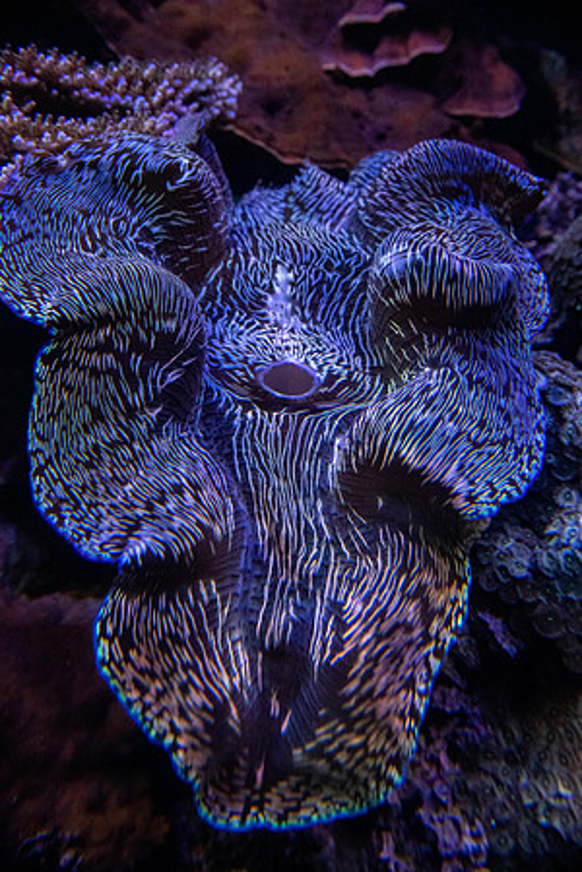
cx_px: 291
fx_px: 582
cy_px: 436
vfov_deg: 73.7
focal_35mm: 24
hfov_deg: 53.1
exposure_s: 1/1600
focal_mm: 24
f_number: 4.5
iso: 12800
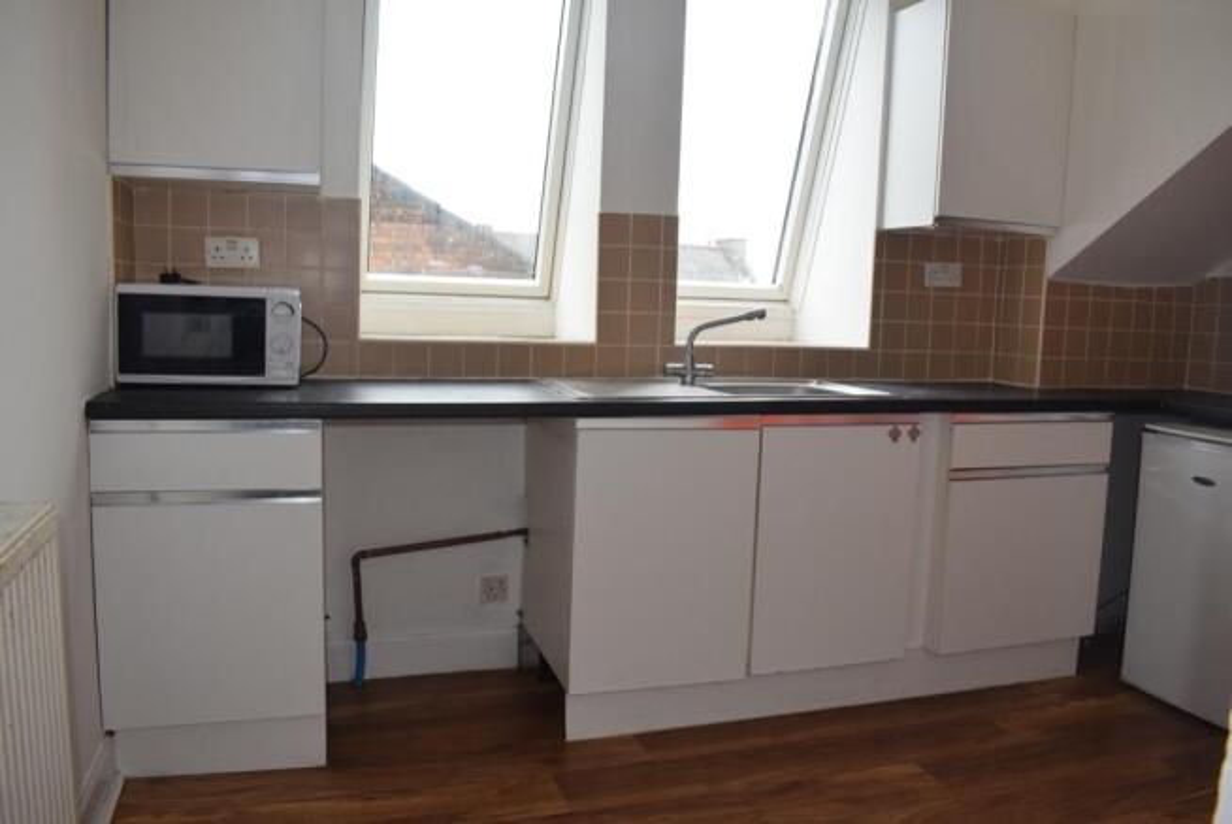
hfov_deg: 67.3
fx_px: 925
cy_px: 412
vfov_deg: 48.0
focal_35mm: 27
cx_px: 616
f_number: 5.6
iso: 720
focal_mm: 18
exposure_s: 1/125
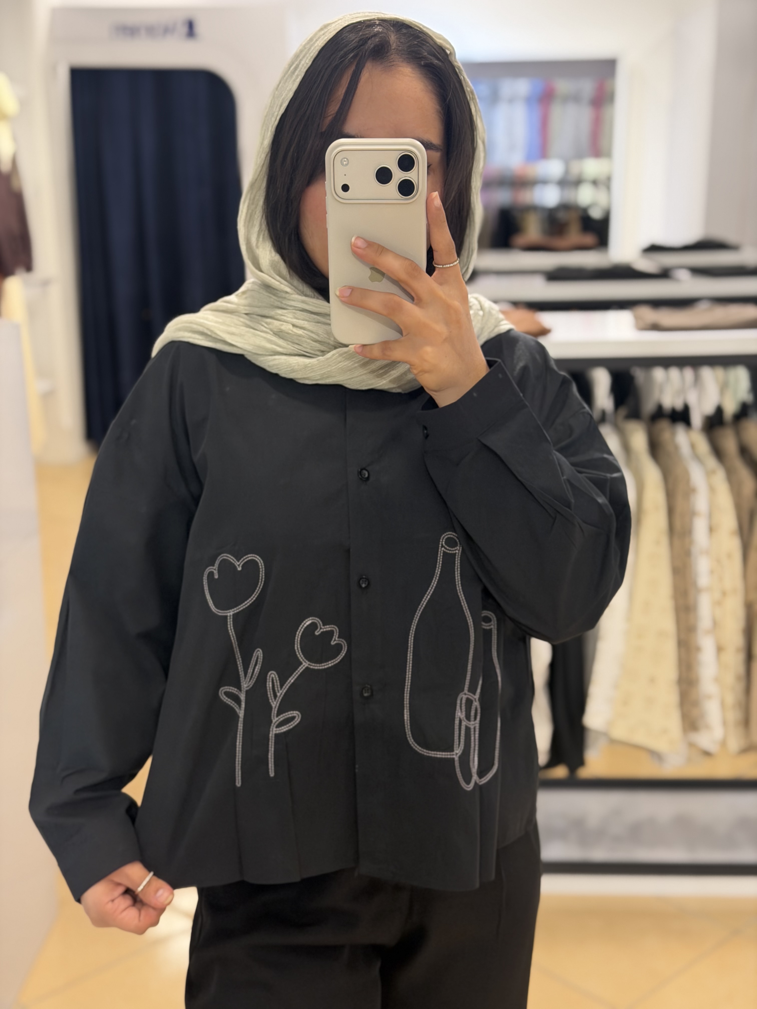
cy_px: 504
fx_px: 1400
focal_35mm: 48
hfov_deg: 30.3
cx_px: 378
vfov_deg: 39.7
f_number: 1.78
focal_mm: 6.76
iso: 80
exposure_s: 1/100
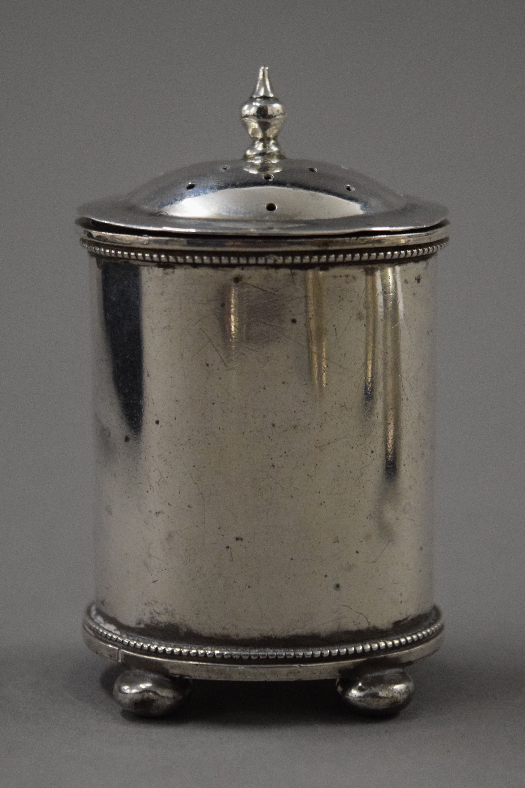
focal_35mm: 82
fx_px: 1805
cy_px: 394
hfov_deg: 16.6
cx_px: 262
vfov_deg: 24.6
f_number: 5.6
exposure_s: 1/125
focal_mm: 55
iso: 2800
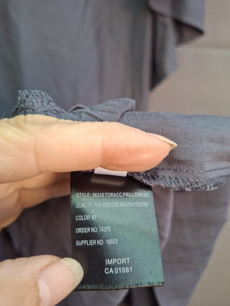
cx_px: 112
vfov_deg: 71.6
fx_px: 213
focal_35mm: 24
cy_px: 155
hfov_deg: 56.8
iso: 125
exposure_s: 1/100
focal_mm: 5.54
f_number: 1.8
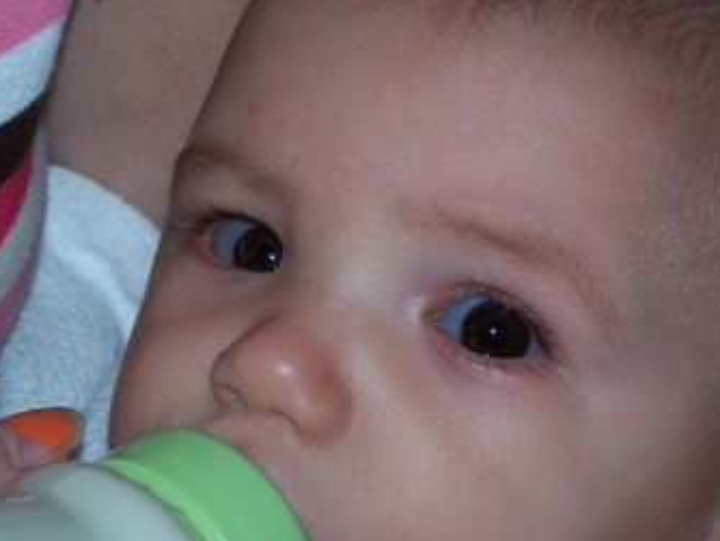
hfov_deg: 9.3
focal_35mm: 213
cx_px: 369
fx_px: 4434
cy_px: 325
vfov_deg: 7.0
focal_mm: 26.4
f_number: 3.2
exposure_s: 1/125
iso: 80
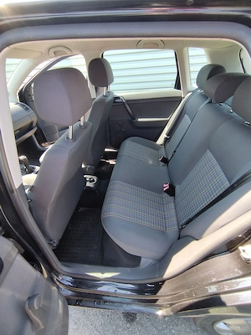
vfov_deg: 94.5
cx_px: 126
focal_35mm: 16
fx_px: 155
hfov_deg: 78.1
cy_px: 168
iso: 50
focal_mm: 1.65
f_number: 2.2
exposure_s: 1/114
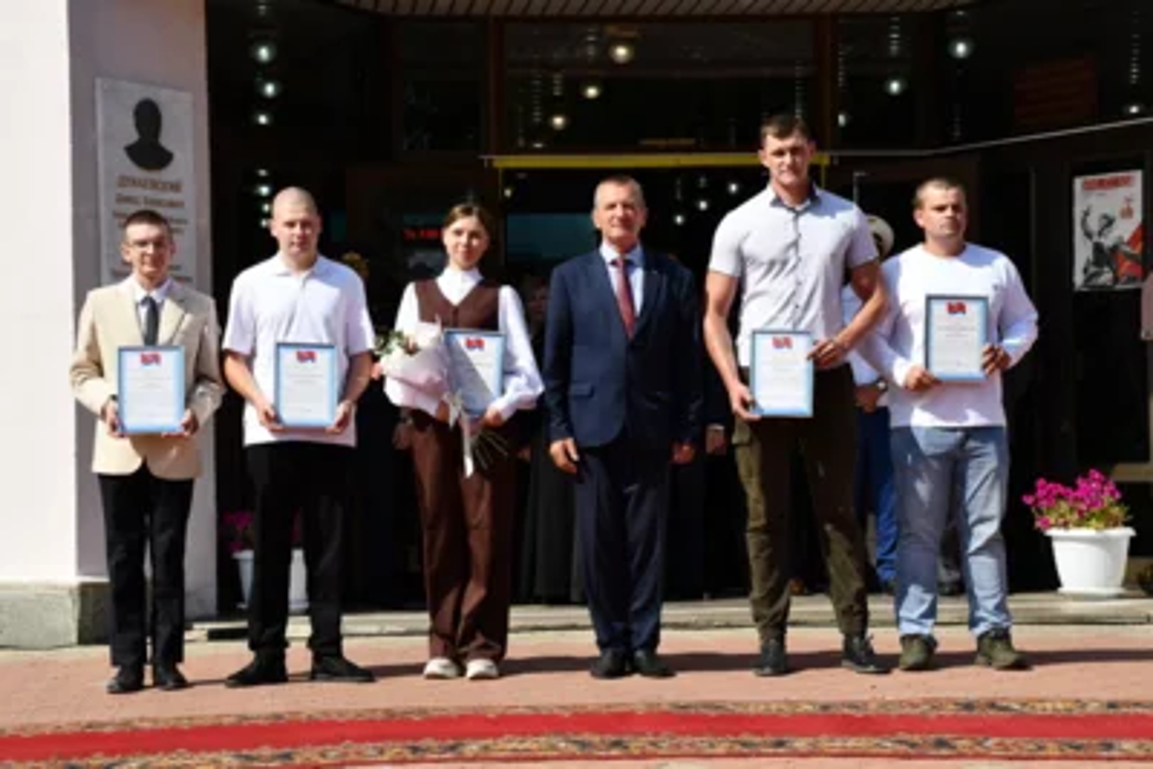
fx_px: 2499
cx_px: 576
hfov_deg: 26.0
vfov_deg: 17.5
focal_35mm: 78
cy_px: 384
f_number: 11
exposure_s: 1/500
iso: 320
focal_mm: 52
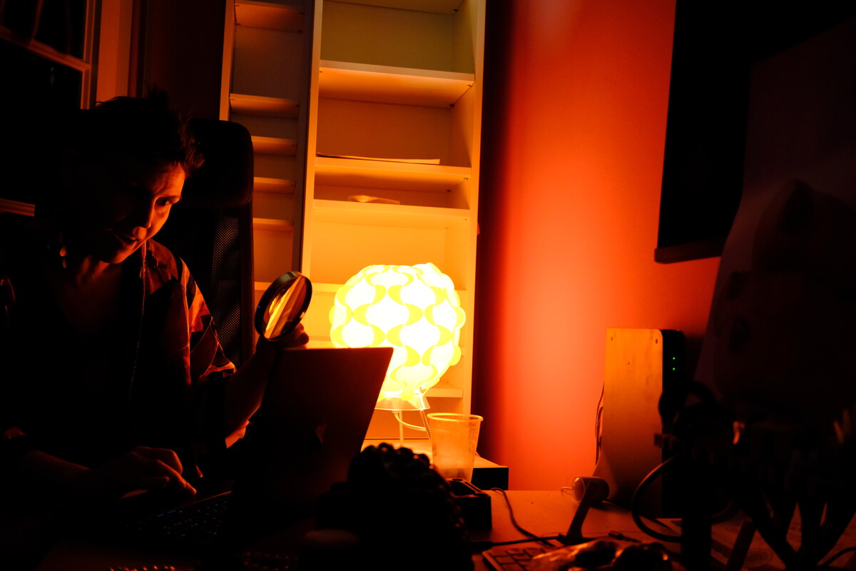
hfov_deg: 54.4
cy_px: 286
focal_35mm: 35
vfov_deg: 37.9
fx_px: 832
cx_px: 428
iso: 2500
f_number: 2.8
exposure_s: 1/125
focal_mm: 23
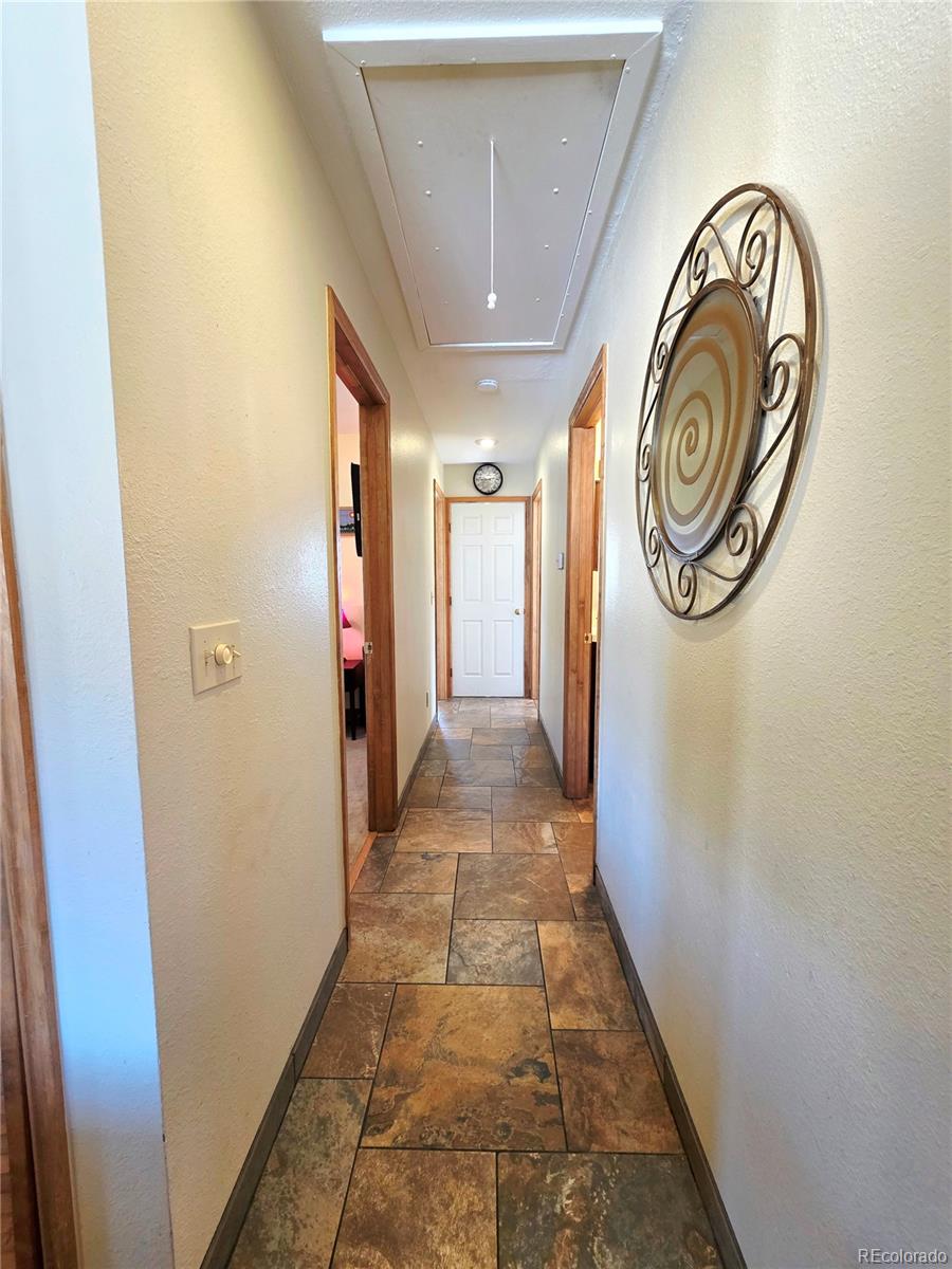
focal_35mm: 13
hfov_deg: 89.9
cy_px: 634
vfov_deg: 106.2
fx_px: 477
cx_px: 476
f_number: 1.9
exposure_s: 1/60.2
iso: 200
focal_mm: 2.2
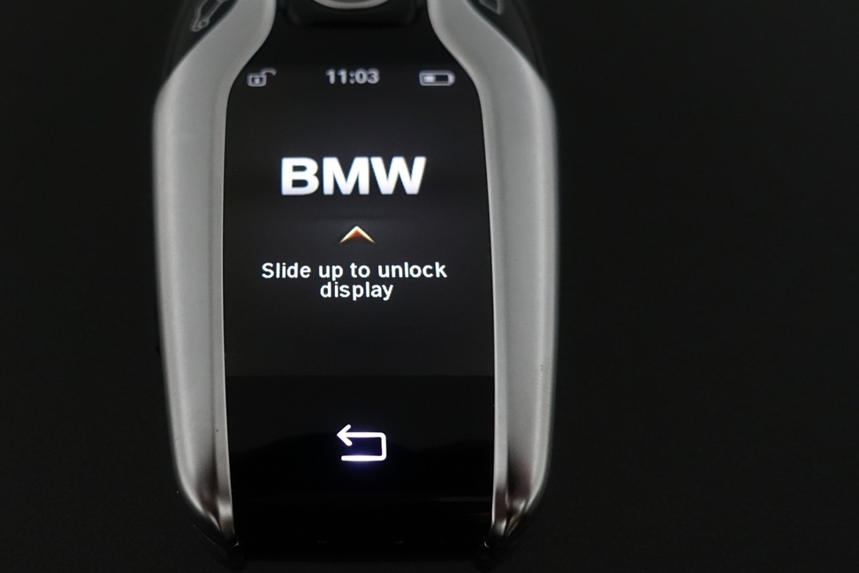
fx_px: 954
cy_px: 212
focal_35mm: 40
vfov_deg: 33.2
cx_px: 303
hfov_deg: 47.8
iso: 1000
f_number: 2.5
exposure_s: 1/250
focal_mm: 8.8
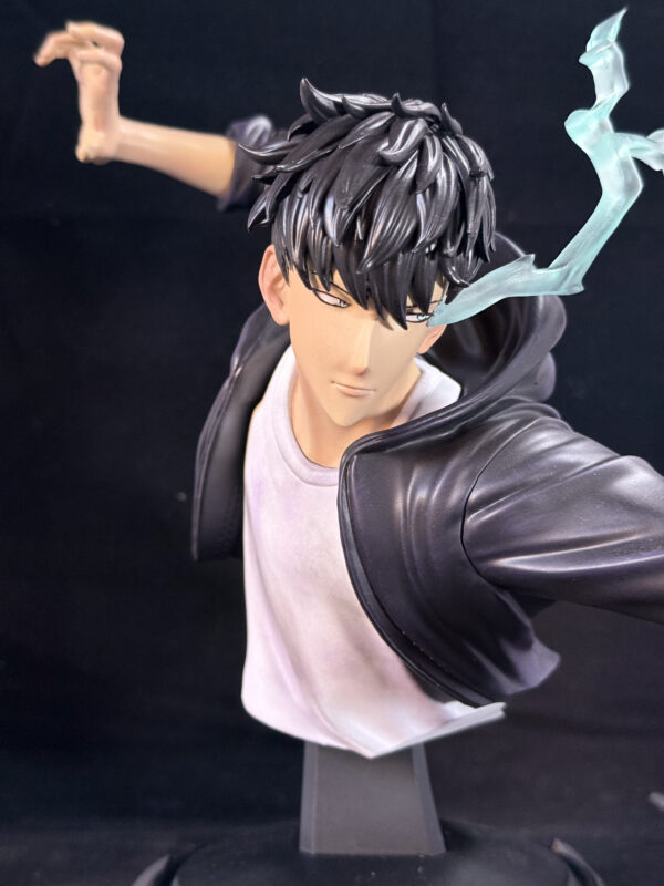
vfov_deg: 39.7
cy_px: 443
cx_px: 332
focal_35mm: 48
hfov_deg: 30.3
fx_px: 1228
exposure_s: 1/40
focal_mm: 6.76
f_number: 1.78
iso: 320
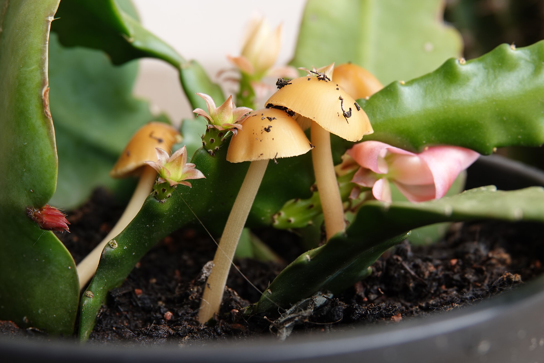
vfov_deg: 21.6
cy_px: 182
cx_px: 272
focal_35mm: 63
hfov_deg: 31.9
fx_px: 952
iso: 100
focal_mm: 23.09
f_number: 3.5
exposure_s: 1/160
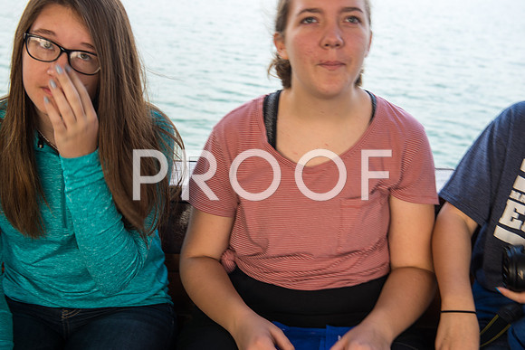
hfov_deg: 41.1
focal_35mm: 48
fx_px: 700
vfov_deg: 28.1
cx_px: 262
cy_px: 175
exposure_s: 1/50
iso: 100
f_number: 4
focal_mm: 48
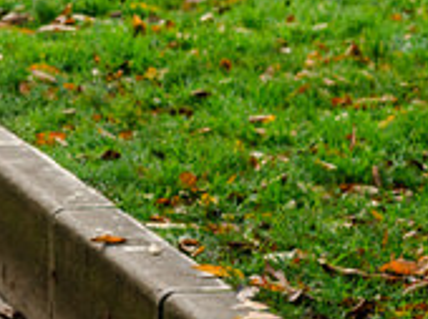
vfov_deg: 5.2
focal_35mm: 283
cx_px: -539
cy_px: -268
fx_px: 3494
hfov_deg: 6.7
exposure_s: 1/500
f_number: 4
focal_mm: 50
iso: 400
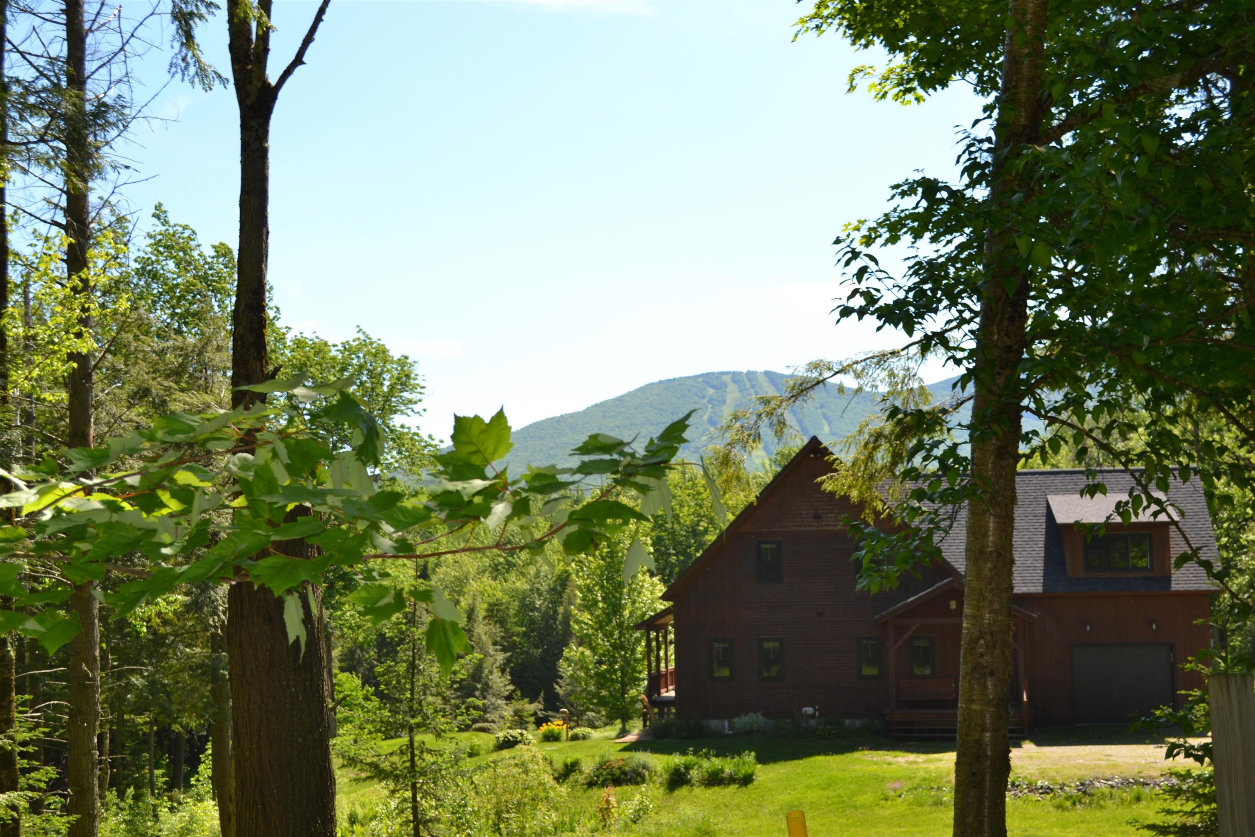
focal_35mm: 48
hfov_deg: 41.1
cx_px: 628
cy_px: 418
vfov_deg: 28.1
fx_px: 1673
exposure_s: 1/200
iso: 100
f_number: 7.1
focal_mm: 32
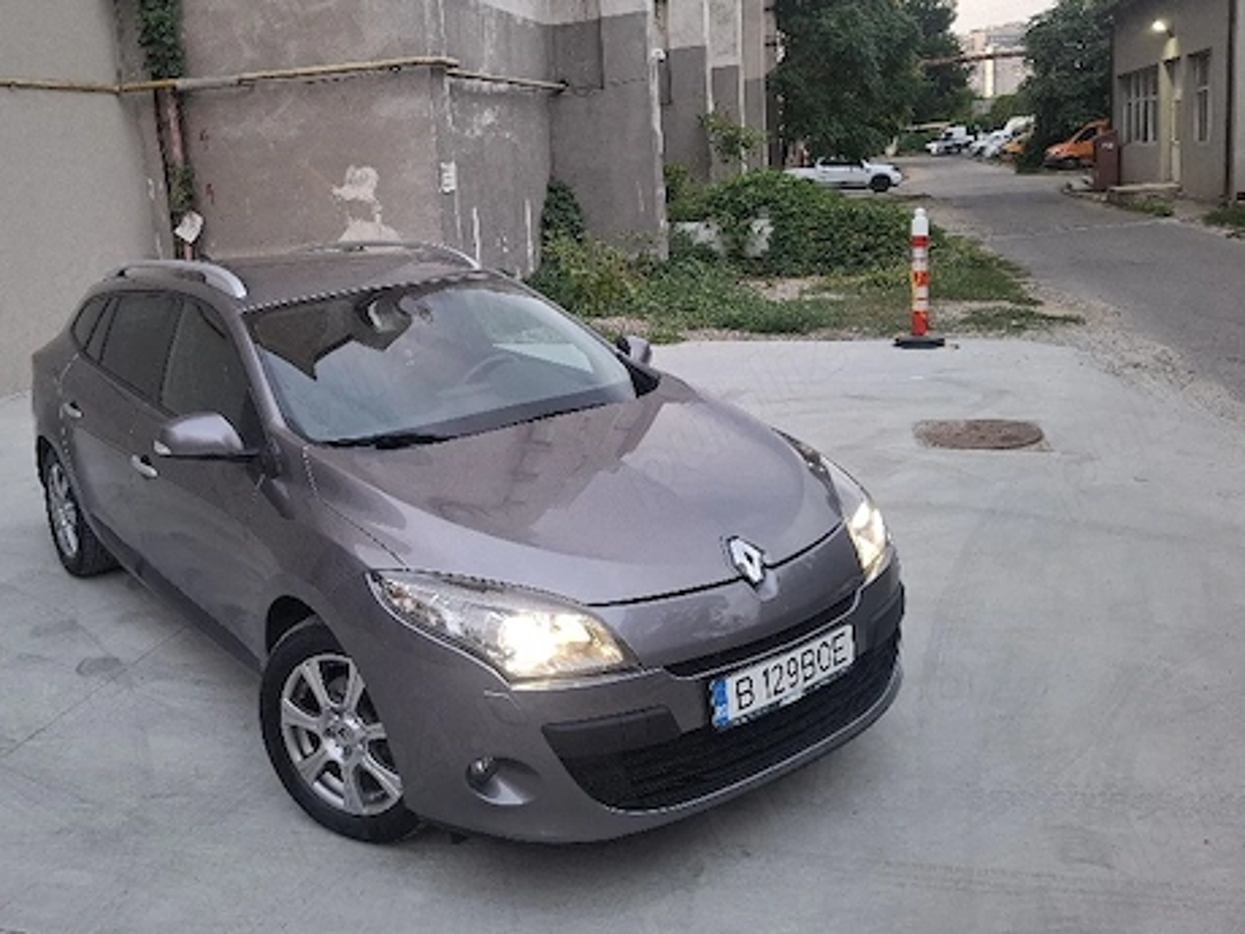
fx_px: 1079
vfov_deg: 46.6
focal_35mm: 30
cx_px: 484
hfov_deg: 59.4
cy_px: 382
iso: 160
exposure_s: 1/50
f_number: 1.8
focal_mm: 5.54
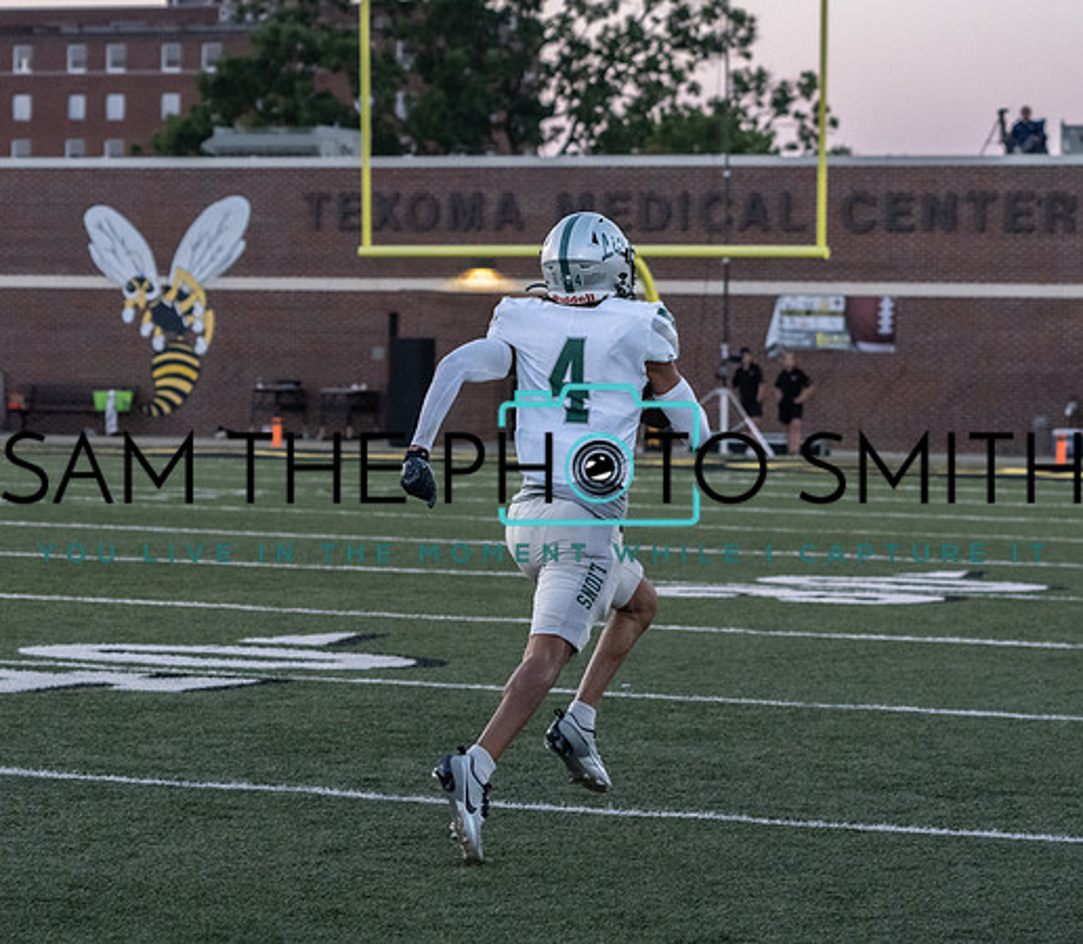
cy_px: 539
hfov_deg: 13.3
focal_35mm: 140
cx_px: 519
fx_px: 4657
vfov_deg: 11.6
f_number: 5.6
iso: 5000
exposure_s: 1/1000
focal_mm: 100
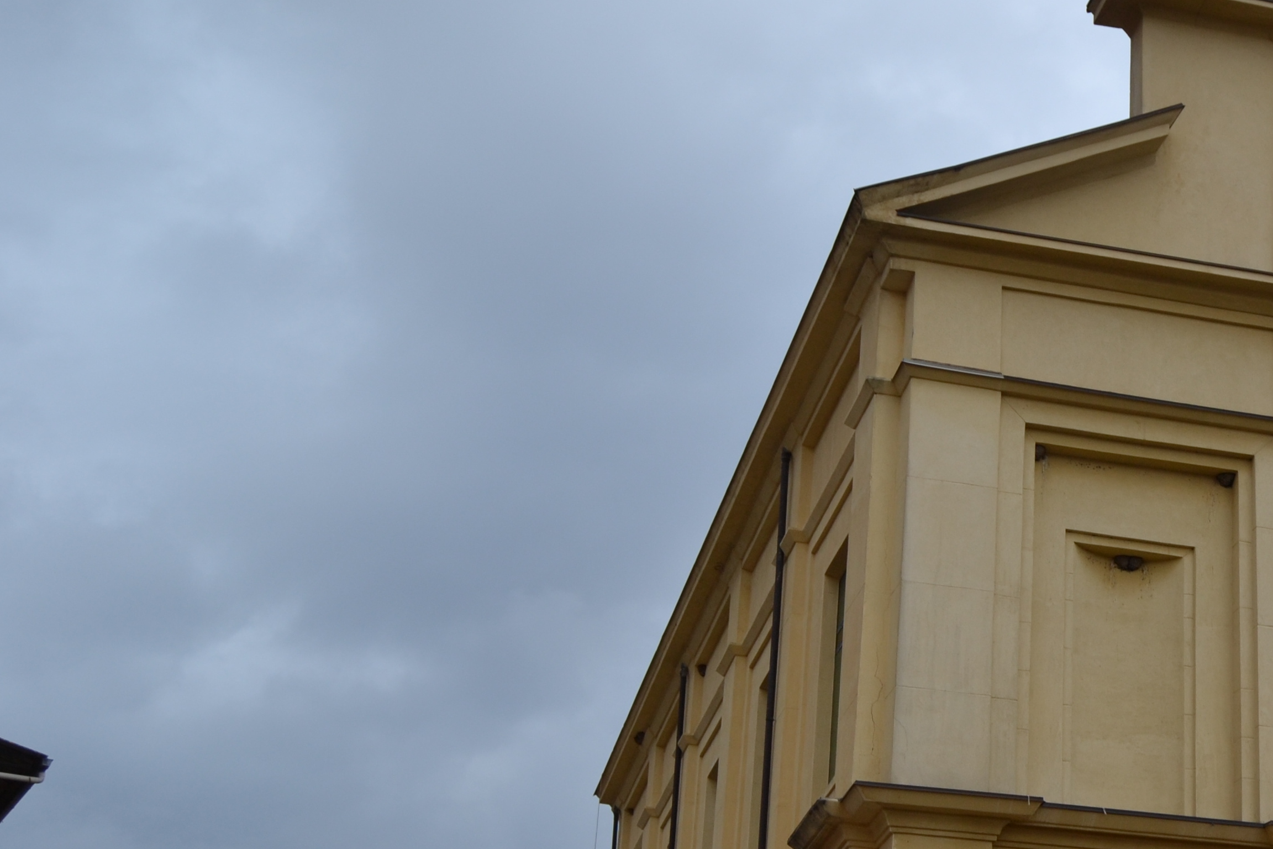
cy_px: 531
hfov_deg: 29.4
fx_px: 2334
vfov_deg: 20.6
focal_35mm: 66
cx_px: 1119
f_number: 5.6
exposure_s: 1/125
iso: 160
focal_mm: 22
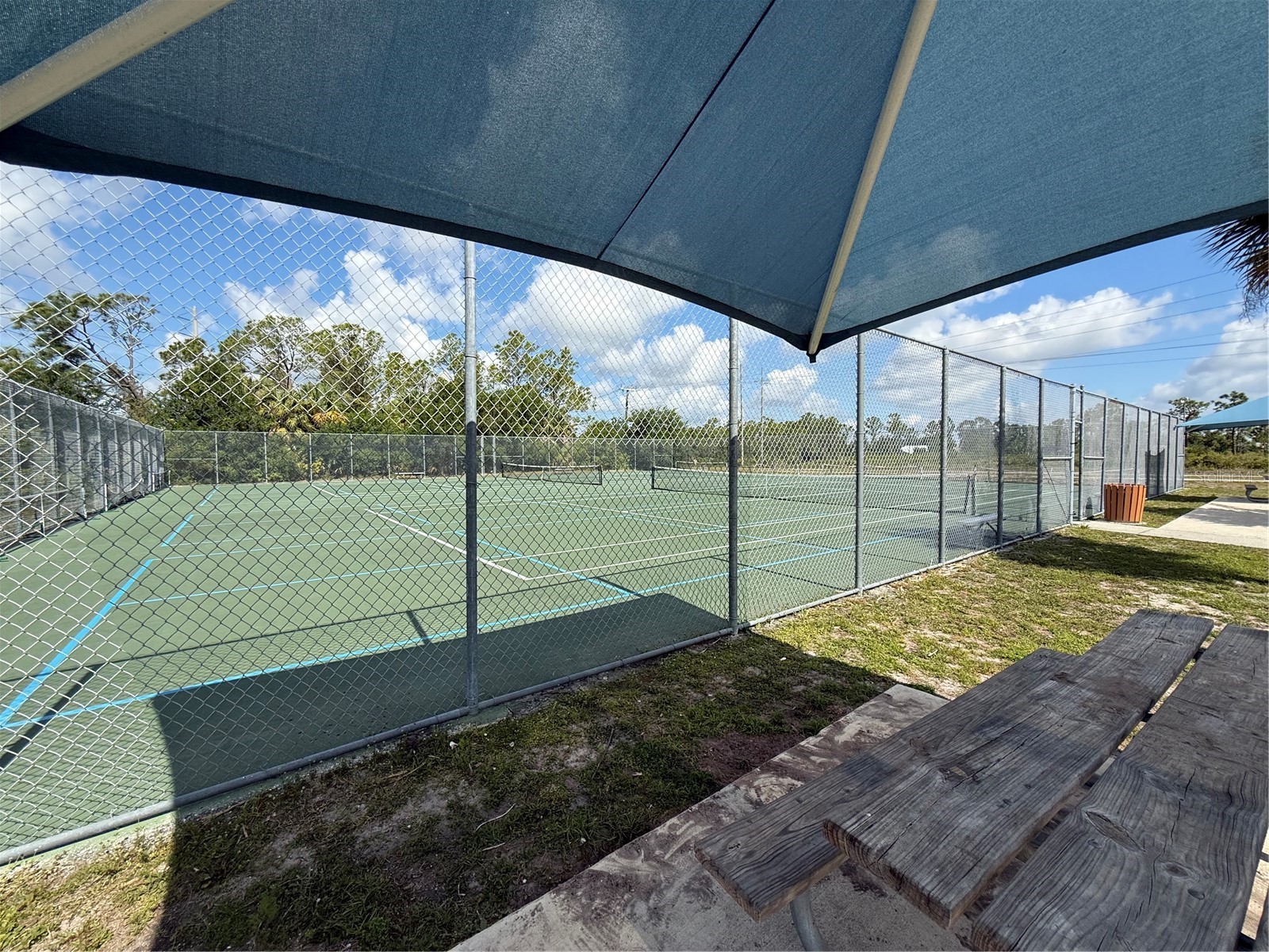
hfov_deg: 102.1
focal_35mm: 14
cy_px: 476
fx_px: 513
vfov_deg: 85.7
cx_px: 634
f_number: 2.2
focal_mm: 2.22
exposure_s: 1/2320
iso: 50
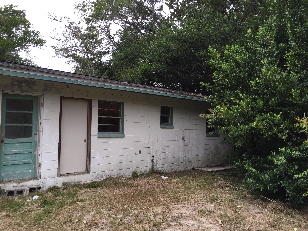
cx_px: 154
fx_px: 258
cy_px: 116
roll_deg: -1.2
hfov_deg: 61.7
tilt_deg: +4.1
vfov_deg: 48.2
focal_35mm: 29
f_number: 2.2
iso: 32
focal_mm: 4.15
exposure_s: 1/196
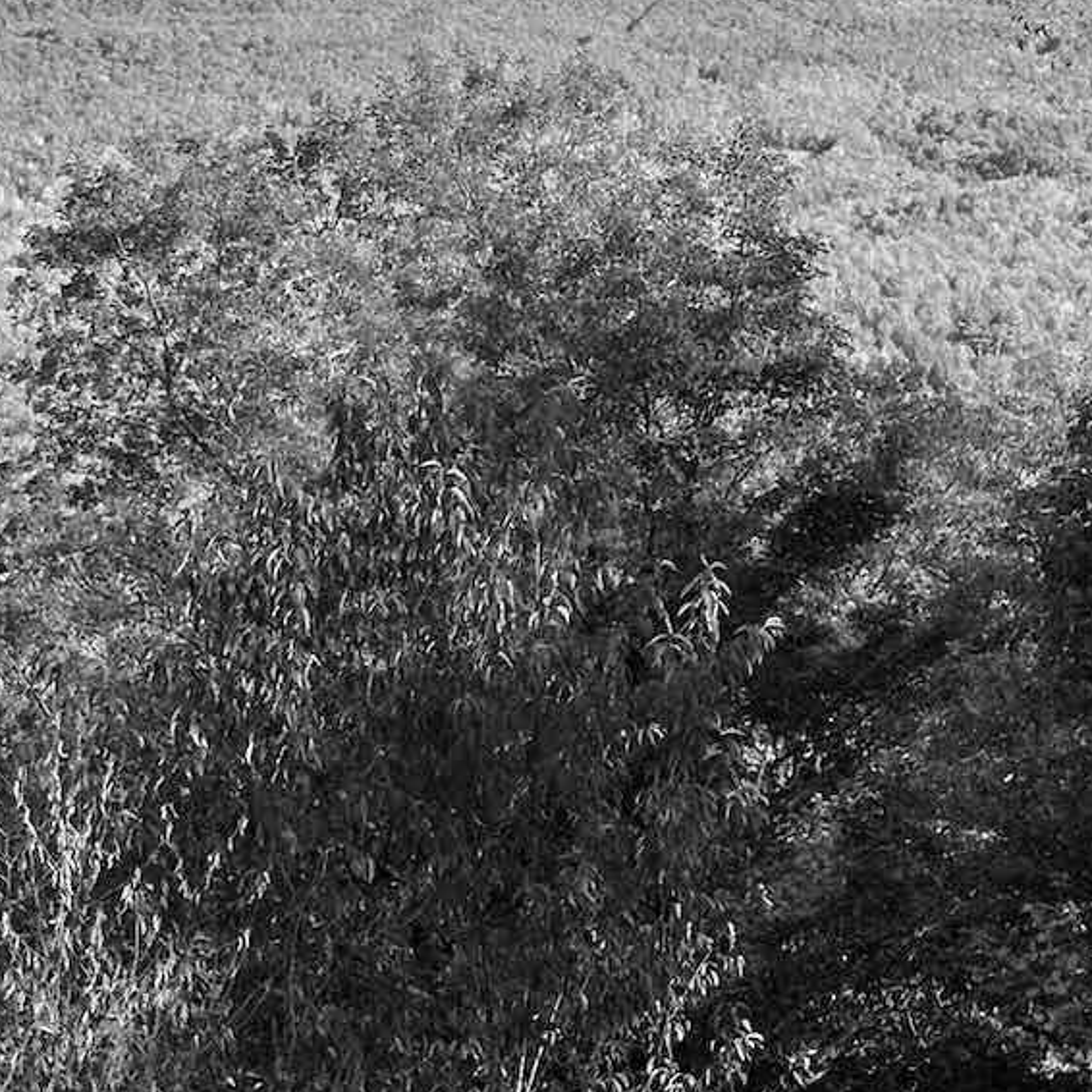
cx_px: 637
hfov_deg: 12.1
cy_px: -42
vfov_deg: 12.0
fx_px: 5139
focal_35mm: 144
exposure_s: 1/2532
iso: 64
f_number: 1.78
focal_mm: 6.86
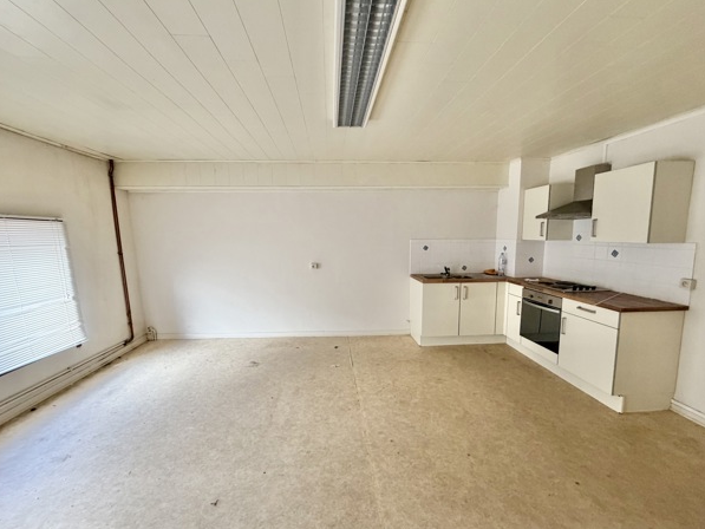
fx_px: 306
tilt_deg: -6.3
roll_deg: +0.6
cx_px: 353
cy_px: 269
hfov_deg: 98.2
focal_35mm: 15
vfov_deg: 81.8
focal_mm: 2.22
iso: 320
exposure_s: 1/64
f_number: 2.2
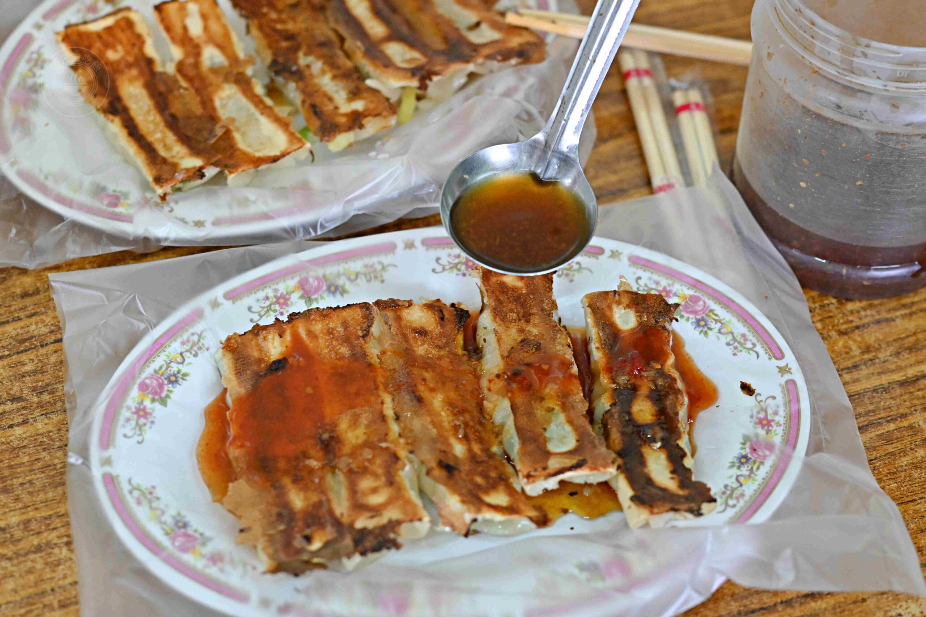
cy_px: 308
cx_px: 463
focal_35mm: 75
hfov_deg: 27.0
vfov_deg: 18.2
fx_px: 1929
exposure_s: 1/200
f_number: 3.2
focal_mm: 50
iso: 1600
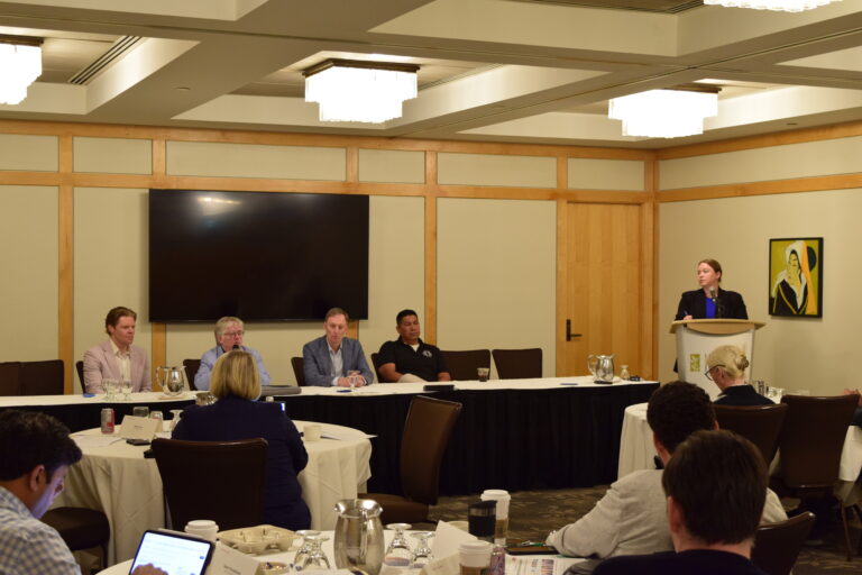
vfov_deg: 23.8
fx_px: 1365
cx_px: 431
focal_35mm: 57
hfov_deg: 35.1
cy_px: 288
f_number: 6.3
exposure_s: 1/15
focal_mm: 38
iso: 1000
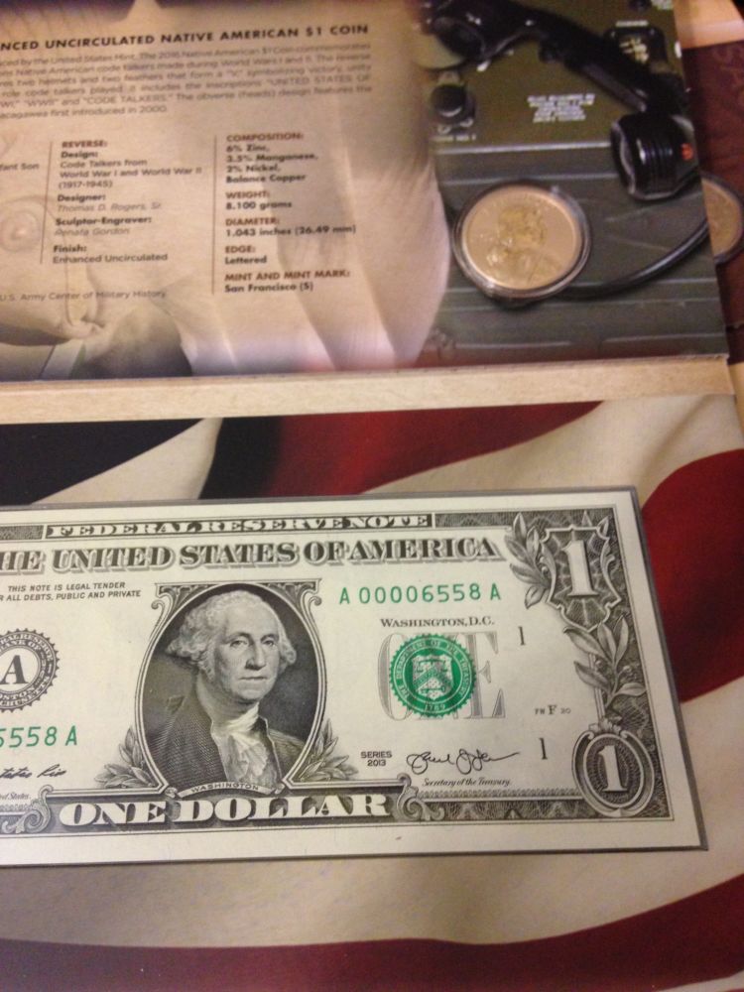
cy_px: 496
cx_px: 372
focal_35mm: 33
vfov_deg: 55.4
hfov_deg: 42.9
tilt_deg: -64.1
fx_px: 946
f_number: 2.4
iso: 200
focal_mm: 4.12
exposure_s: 1/20
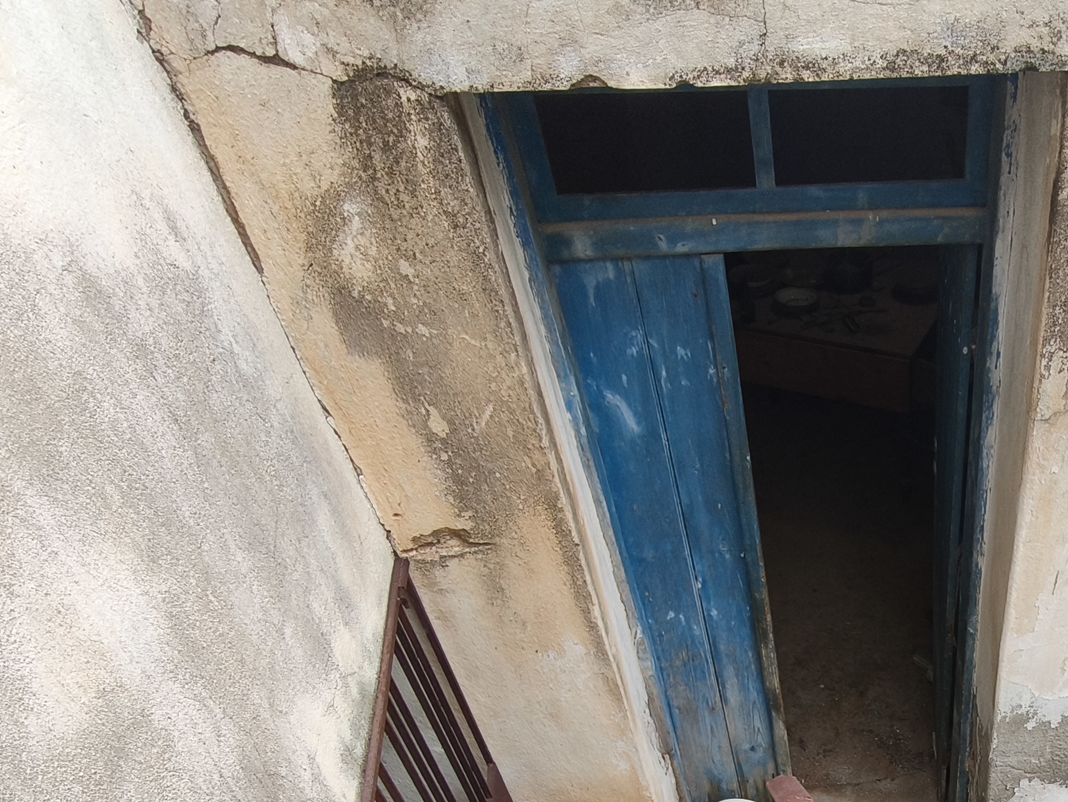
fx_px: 1018
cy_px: 805
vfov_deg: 38.1
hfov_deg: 49.7
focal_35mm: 33
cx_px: 947
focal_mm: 1.91
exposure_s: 1/100
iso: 64
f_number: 2.2
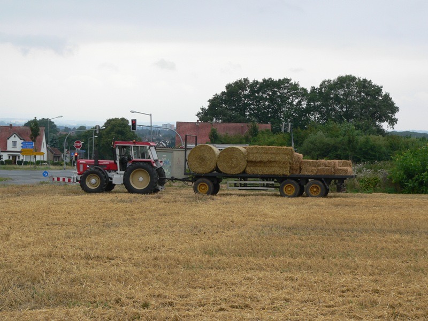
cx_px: 214
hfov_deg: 26.0
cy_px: 160
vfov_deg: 19.6
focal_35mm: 75
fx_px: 927
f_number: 4
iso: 80
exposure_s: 1/125
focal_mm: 12.4
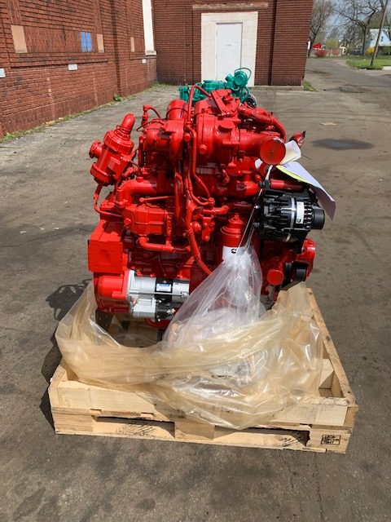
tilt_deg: -28.8
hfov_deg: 53.1
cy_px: 261
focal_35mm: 26
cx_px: 196
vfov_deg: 67.3
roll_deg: +2.6
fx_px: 392
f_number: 1.8
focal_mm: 4.25
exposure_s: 1/3401
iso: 25
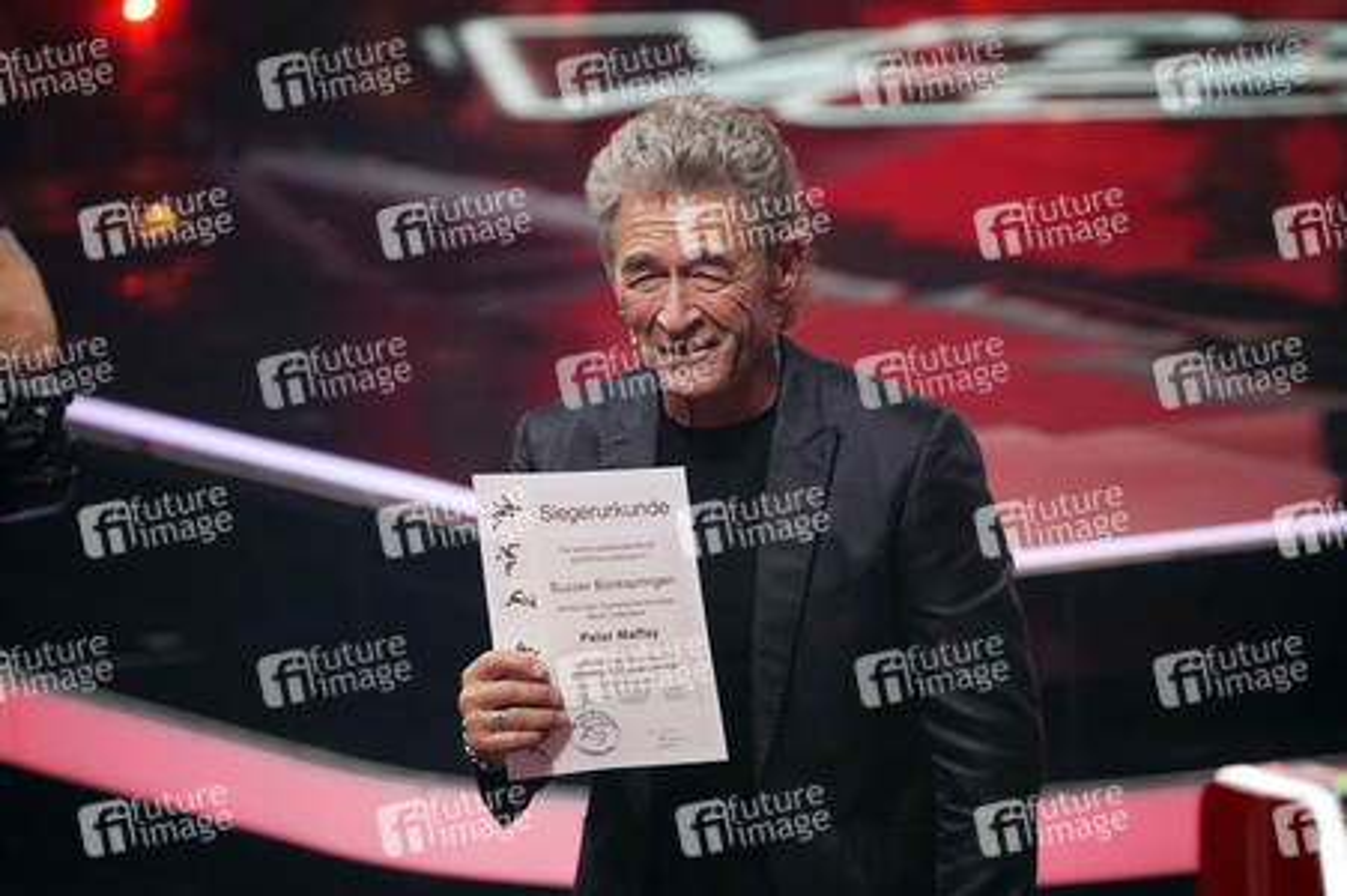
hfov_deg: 4.4
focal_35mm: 474
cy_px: 448
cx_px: 674
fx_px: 17722
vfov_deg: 2.9
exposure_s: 1/160
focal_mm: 474
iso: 4000
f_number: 6.3
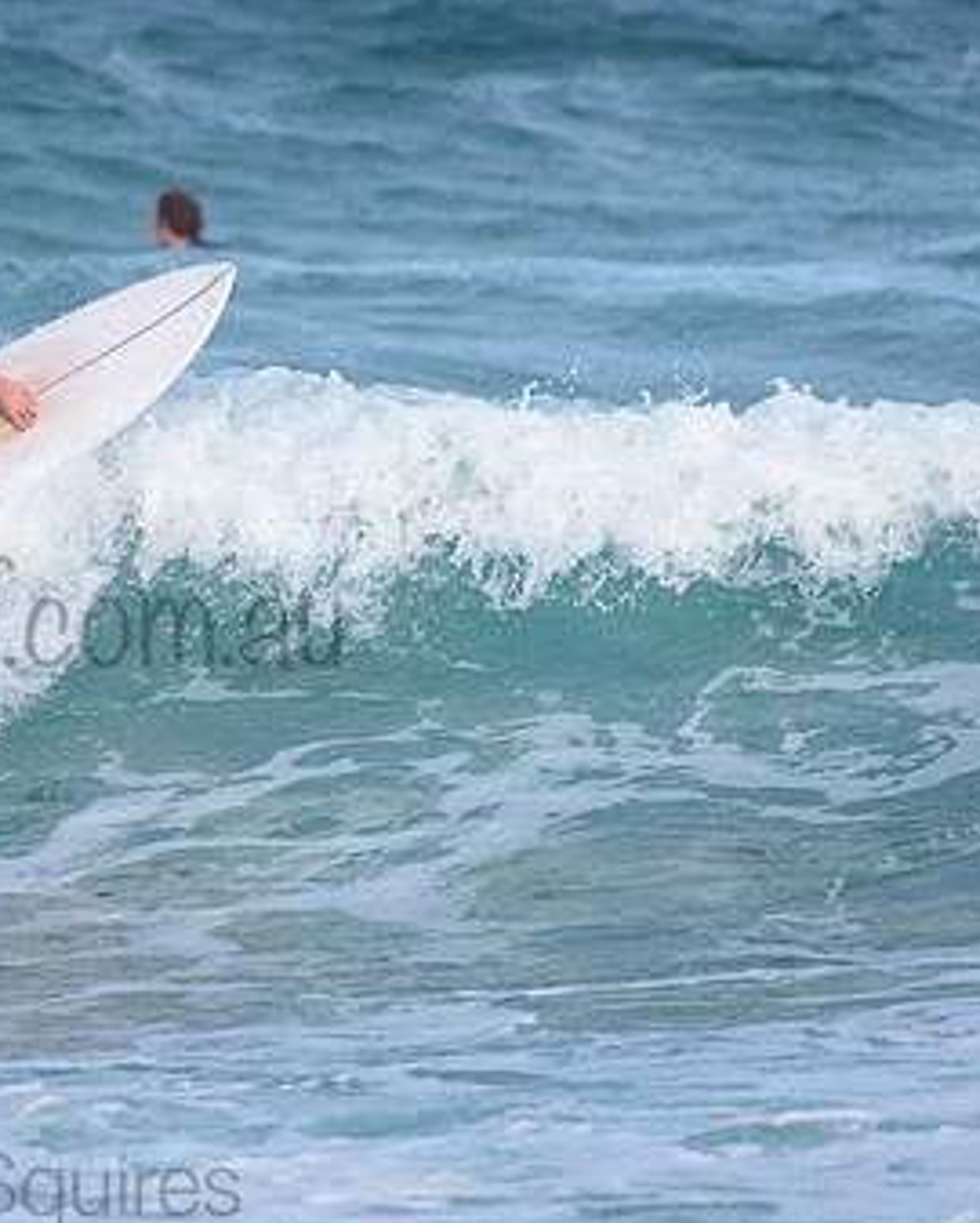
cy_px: 540
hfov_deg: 1.6
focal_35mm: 989
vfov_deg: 2.0
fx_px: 35824
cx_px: -234
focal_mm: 500
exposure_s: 1/2000
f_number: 5.6
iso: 280
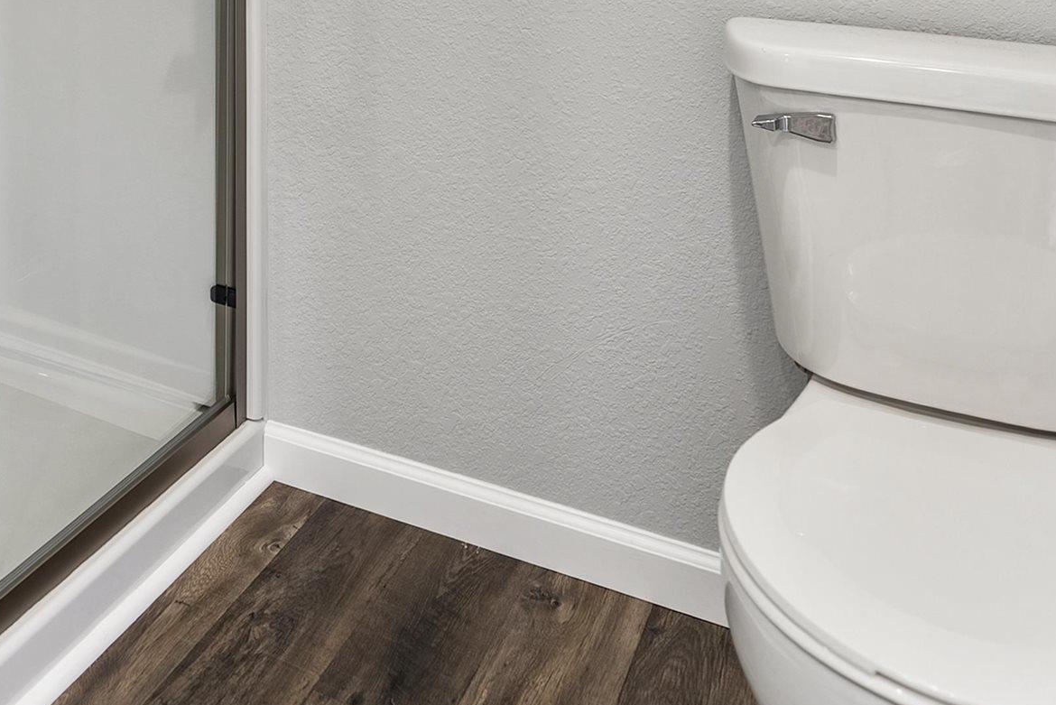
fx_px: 1232
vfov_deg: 27.0
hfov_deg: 43.3
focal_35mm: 42
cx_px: 153
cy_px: -204
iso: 100
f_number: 2.8
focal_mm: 16
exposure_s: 1/40
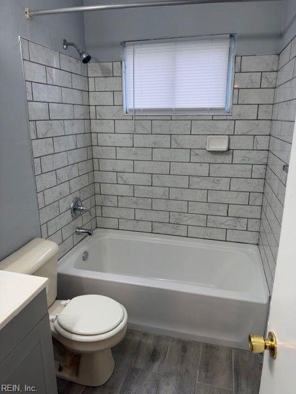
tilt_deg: -15.1
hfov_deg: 56.8
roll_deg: +1.2
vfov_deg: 71.6
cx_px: 148
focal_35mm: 24
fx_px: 274
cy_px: 197
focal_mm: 6.93
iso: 100
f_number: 1.8
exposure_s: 1/120
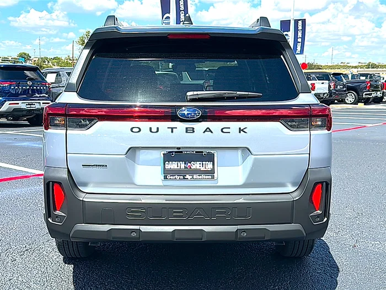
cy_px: 145
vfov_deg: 37.7
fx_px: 424
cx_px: 193
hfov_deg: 49.0
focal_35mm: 38
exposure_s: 1/2985
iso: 80
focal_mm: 6.86
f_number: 1.78
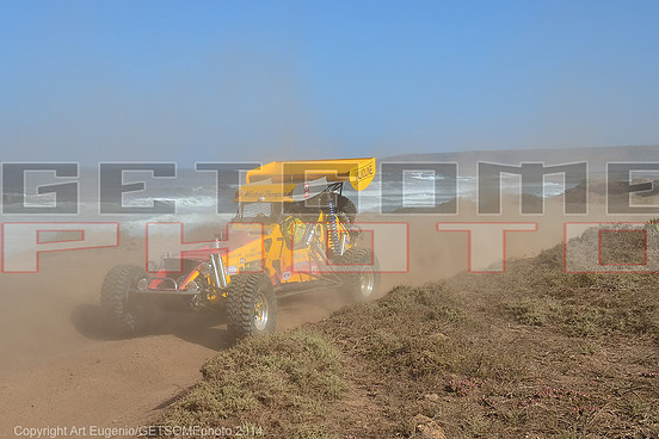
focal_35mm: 41
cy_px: 219
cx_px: 343
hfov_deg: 47.4
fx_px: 750
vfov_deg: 32.6
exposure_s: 1/640
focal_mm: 26
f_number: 7.1
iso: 200
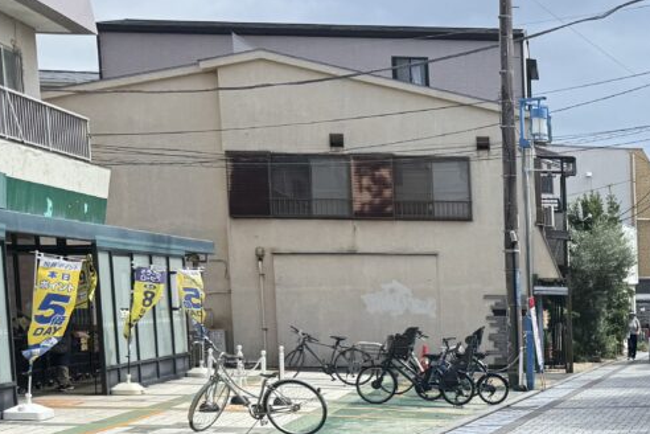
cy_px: 437
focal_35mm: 65
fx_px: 1174
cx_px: 762
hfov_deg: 27.5
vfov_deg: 20.3
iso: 80
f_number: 1.78
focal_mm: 6.76
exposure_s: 1/2105
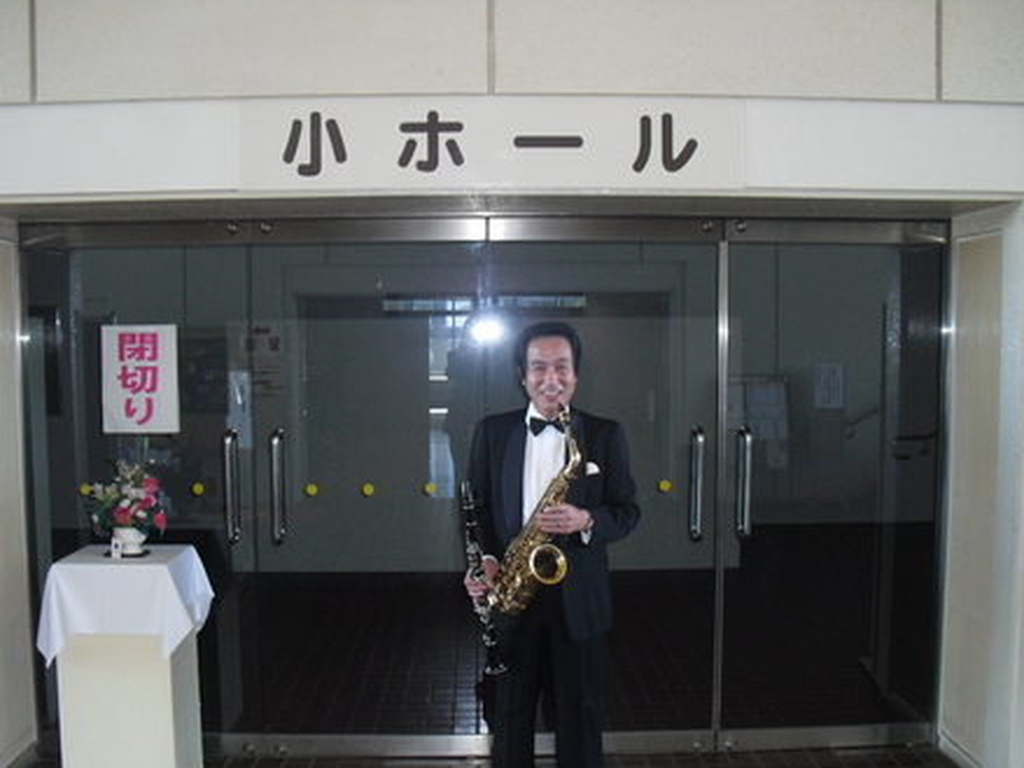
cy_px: 431
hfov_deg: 45.8
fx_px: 1213
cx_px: 527
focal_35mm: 41
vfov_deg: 35.1
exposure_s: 1/60
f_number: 3.1
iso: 400
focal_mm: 6.3
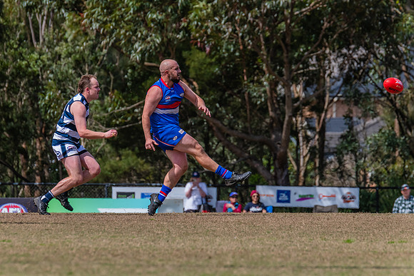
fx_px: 5457
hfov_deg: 4.3
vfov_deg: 2.9
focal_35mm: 474
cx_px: 184
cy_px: 128
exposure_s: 1/1600
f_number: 9
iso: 800
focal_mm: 420
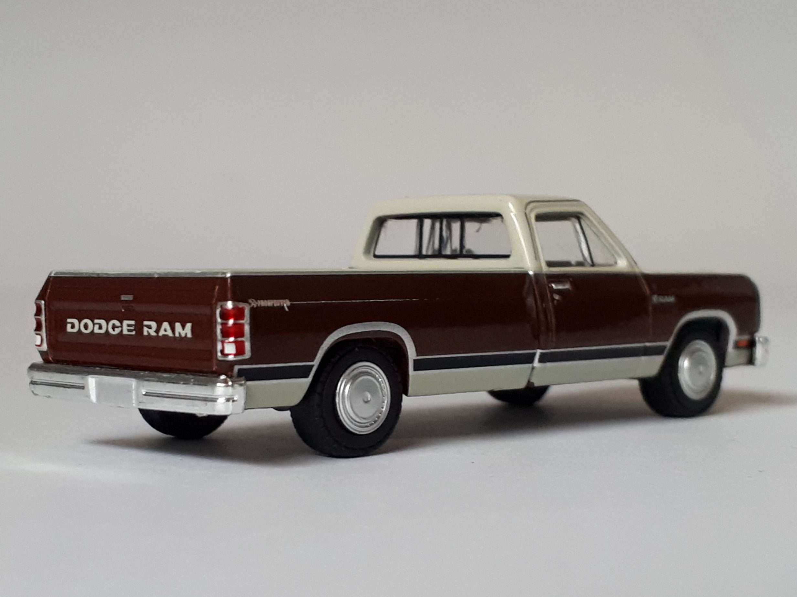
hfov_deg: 63.5
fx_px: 645
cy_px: 296
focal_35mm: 28
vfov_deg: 49.7
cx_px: 398
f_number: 1.9
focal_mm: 3.6
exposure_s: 1/20
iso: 200
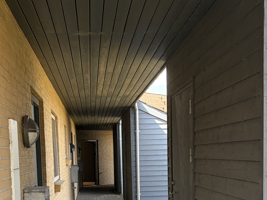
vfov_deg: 24.7
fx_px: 440
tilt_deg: -5.1
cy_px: 191
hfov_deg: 33.8
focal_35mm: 57
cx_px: 120
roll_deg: +1.4
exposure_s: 1/228
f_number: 1.6
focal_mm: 5.96
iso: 50
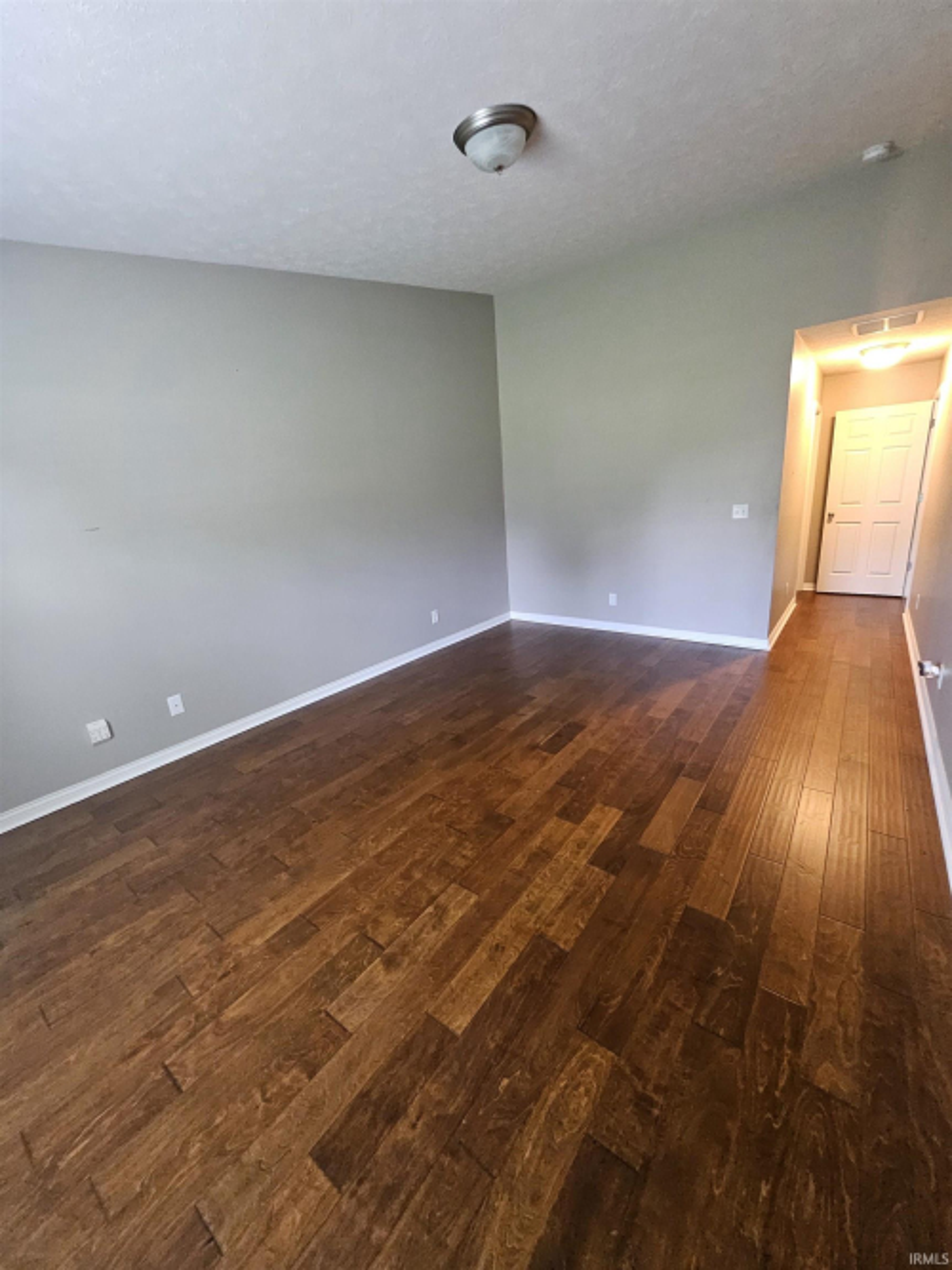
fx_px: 477
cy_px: 635
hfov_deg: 89.9
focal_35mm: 13
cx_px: 476
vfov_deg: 106.2
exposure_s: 1/40
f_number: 2.2
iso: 400
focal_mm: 1.7
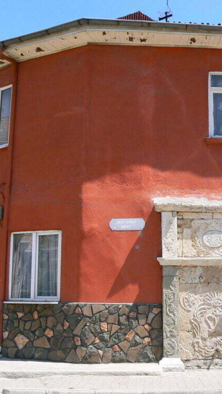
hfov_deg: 22.4
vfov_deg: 39.2
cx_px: 169
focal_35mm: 53
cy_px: 195
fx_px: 555
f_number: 6.3
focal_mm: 6
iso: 100
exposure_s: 1/500
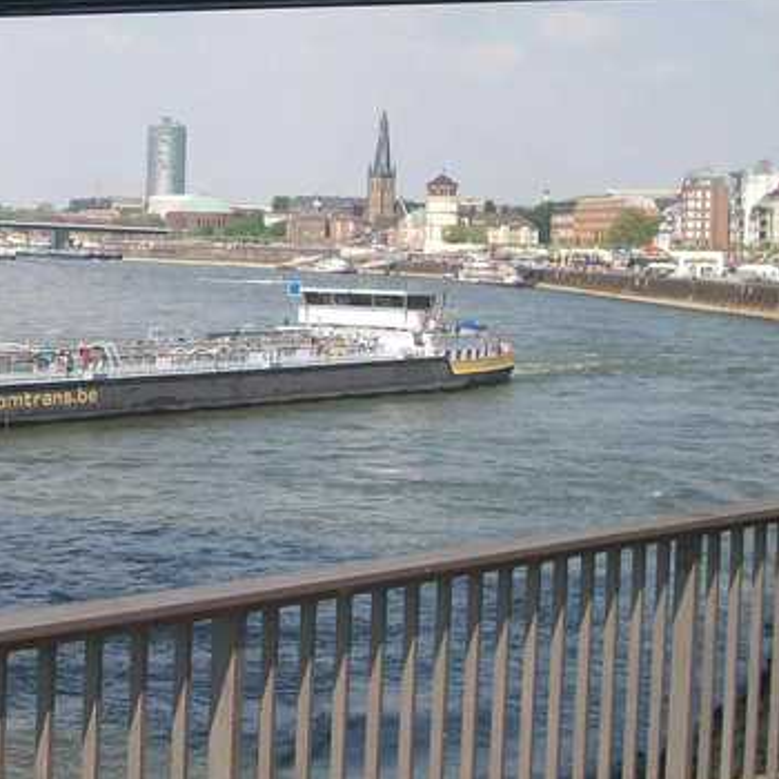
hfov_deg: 18.7
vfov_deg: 19.0
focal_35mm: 91
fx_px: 2317
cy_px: 258
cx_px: 51
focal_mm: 7.46
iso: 80
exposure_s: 1/160
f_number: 7.9
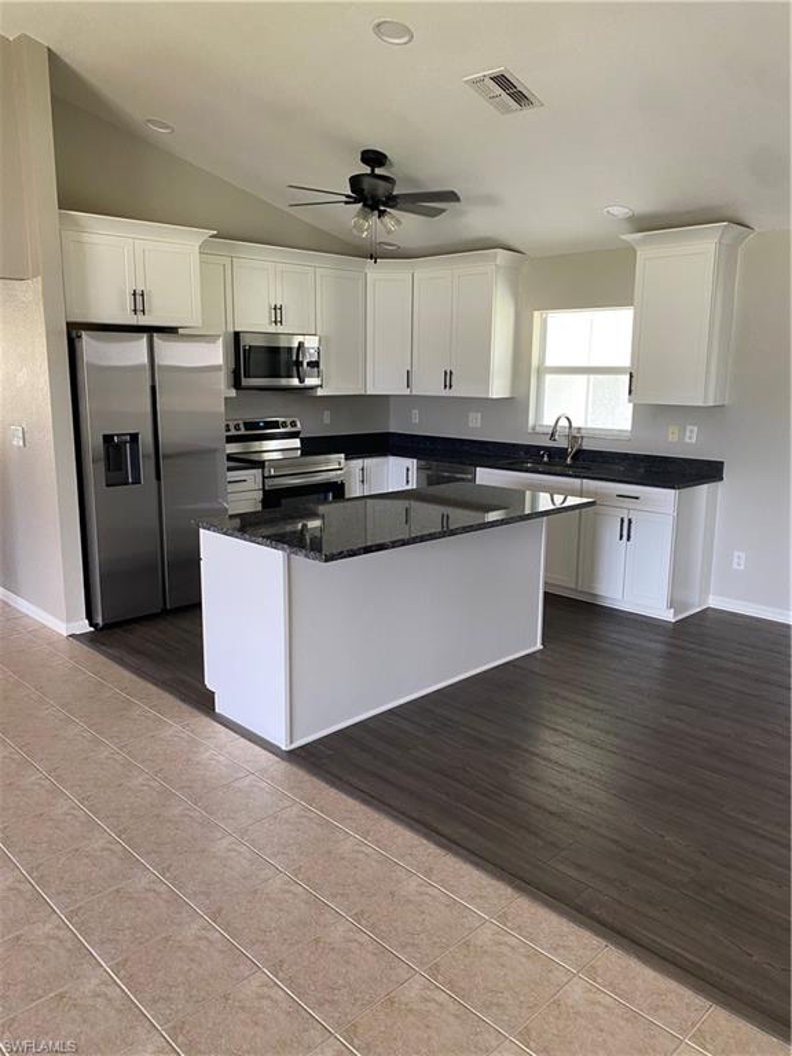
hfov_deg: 53.1
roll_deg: +0.1
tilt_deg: -11.5
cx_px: 396
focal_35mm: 26
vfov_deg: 67.3
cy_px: 528
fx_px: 793
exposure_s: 1/60
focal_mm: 4.25
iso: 125
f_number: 1.8
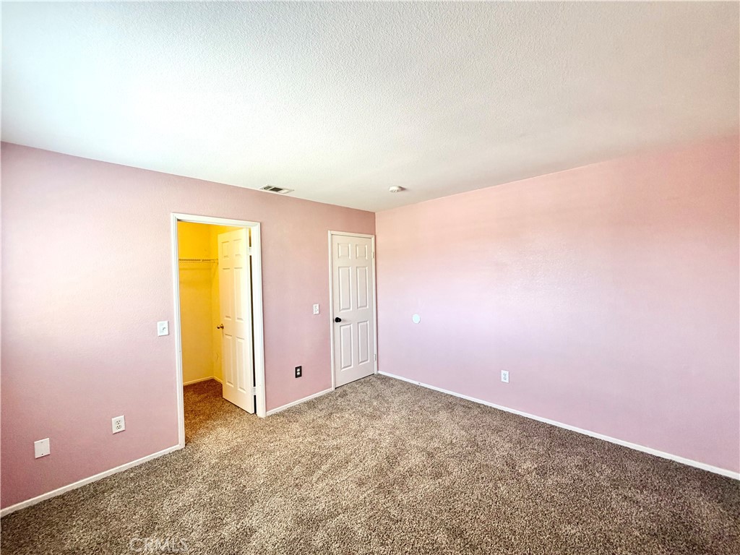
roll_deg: +1.6
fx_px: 299
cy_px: 278
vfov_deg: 85.7
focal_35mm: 14
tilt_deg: -1.0
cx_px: 370
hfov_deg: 102.1
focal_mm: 2.22
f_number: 2.2
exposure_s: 1/121
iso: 320
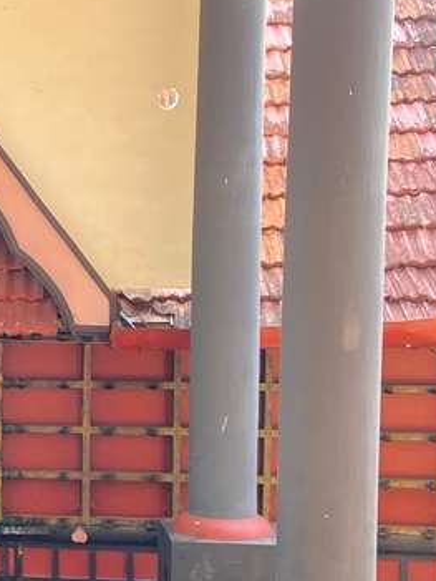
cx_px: -156
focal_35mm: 76
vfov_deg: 25.6
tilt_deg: -2.9
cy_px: 347
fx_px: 1275
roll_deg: -0.5
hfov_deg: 17.9
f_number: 1.8
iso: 64
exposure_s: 1/122
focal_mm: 4.25
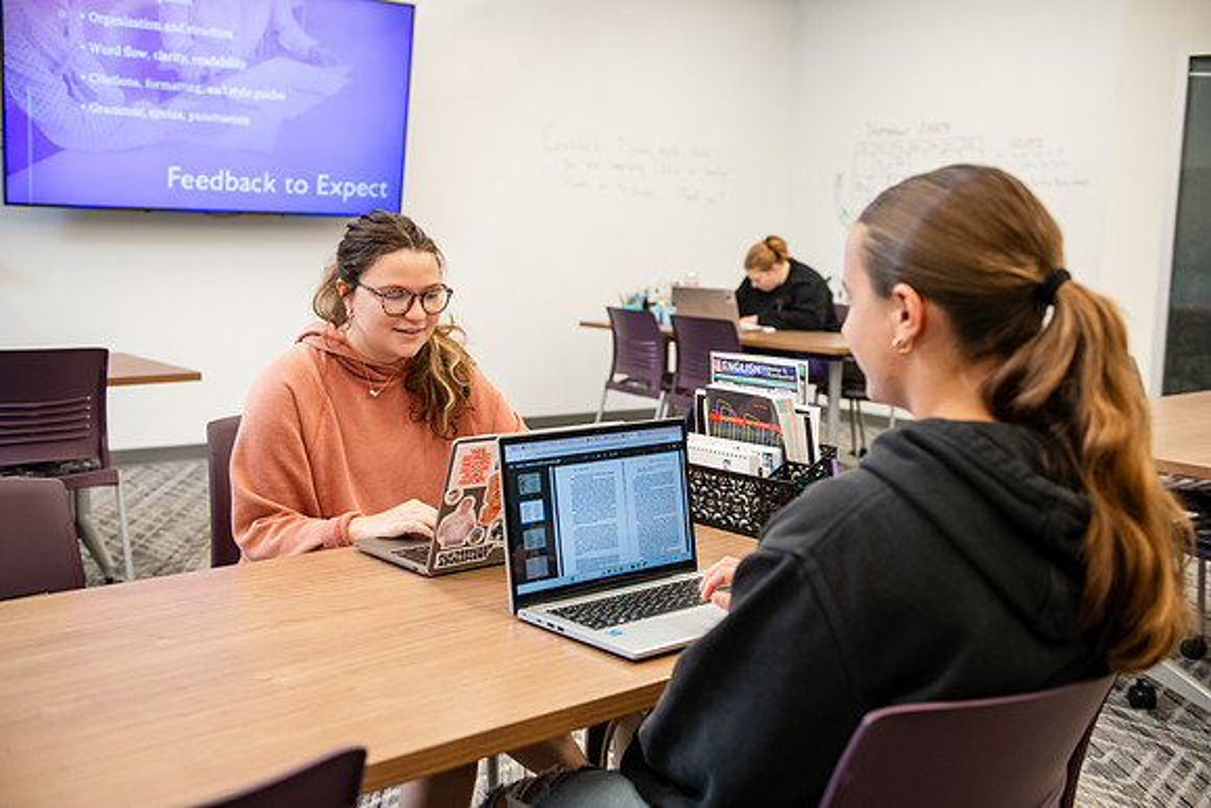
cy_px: 404
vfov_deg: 35.1
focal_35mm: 38
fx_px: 1279
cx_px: 606
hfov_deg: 50.7
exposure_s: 1/200
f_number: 3.2
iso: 1000
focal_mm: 38
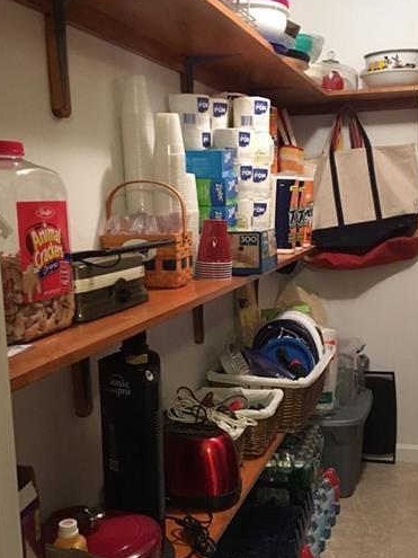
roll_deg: +1.6
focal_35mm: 45
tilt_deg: -8.6
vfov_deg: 42.0
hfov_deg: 32.1
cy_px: 309
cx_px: 241
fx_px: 725
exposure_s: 1/15
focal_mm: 4.15
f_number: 2.2
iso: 250
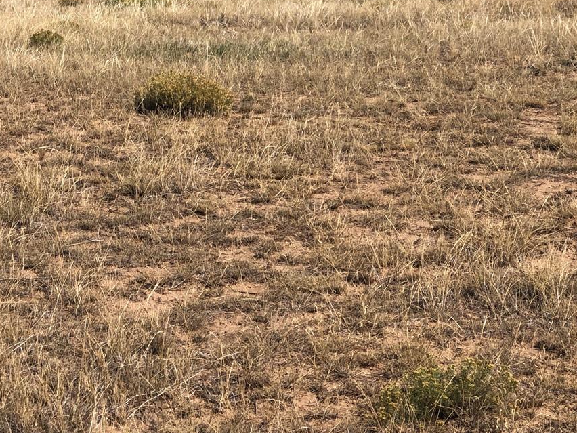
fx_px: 1784
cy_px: 61
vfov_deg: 13.7
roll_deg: -1.0
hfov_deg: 18.1
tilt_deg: -8.0
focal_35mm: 107
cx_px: 53
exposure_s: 1/1143
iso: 20
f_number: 2.8
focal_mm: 6.6
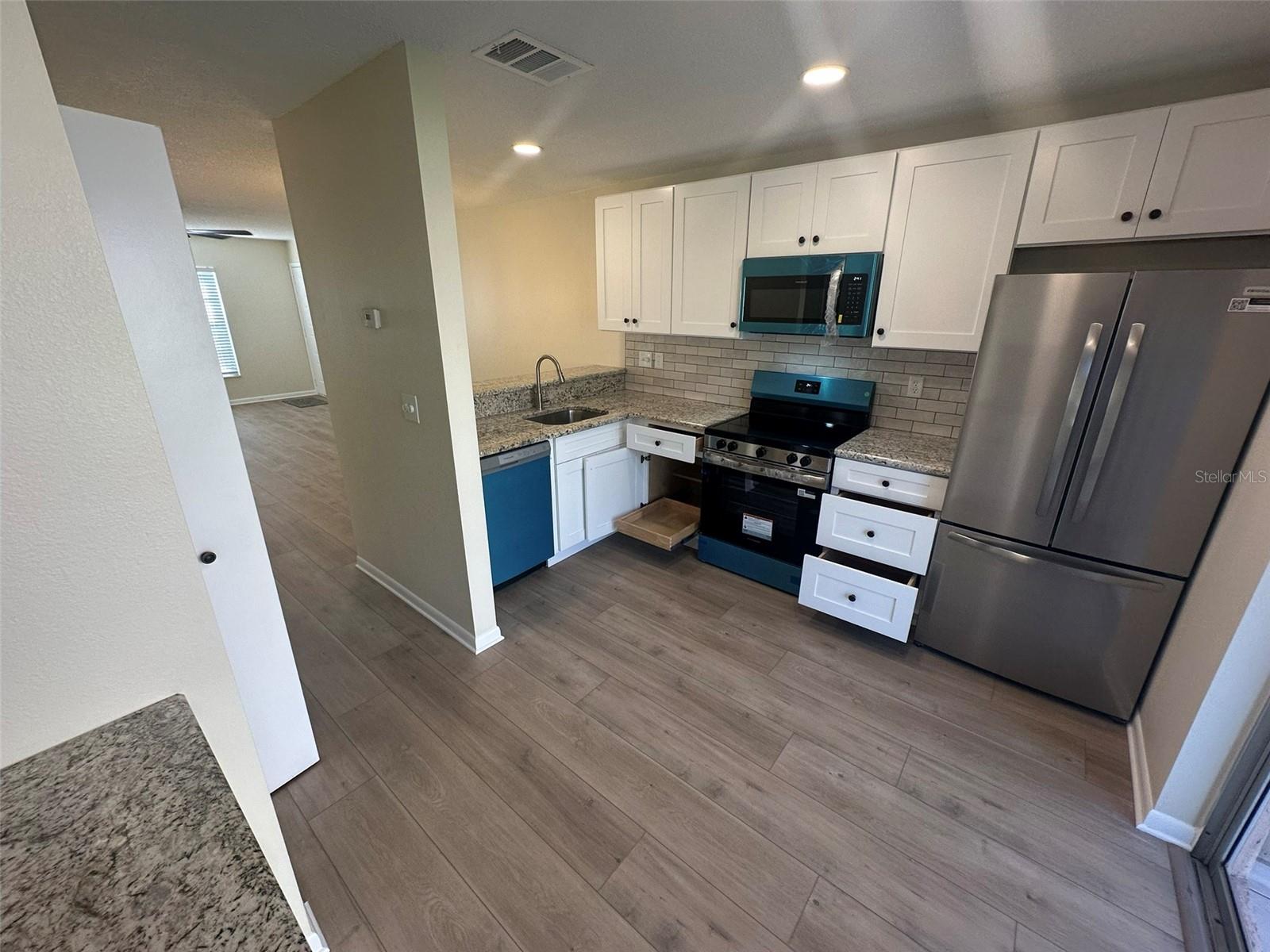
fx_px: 514
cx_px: 635
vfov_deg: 85.7
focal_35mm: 14
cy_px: 476
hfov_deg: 102.1
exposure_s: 1/120
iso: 125
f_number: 2.2
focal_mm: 2.22
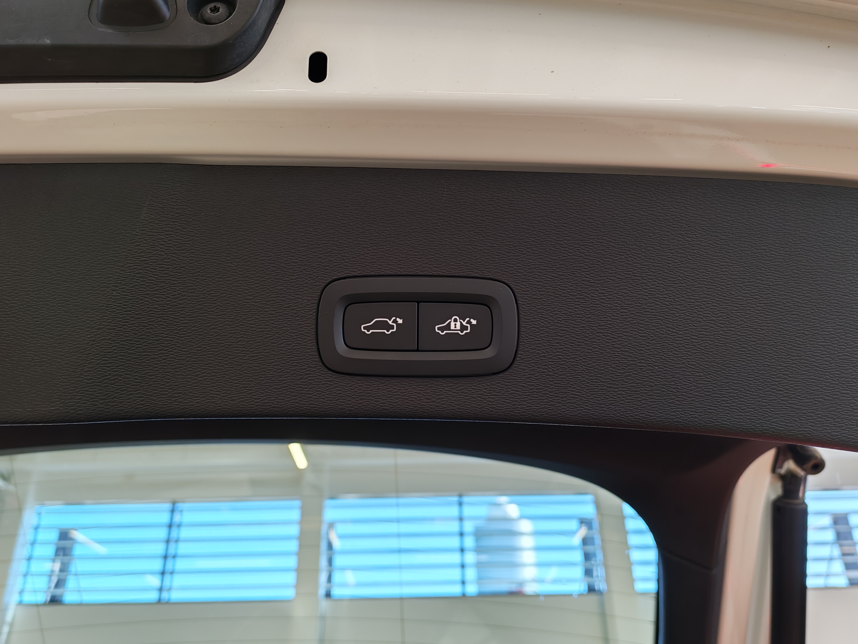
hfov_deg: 60.0
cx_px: 429
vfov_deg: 46.8
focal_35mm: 30
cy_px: 322
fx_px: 744
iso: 125
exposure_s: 1/100
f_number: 1.9
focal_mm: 6.12
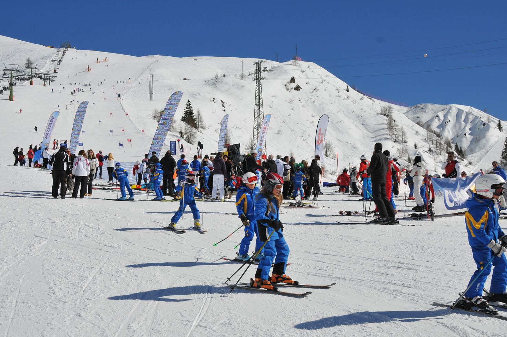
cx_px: 242
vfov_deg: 31.8
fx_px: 591
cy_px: 181
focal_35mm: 42
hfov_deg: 46.4
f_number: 9
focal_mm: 26
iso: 200
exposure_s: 1/1250
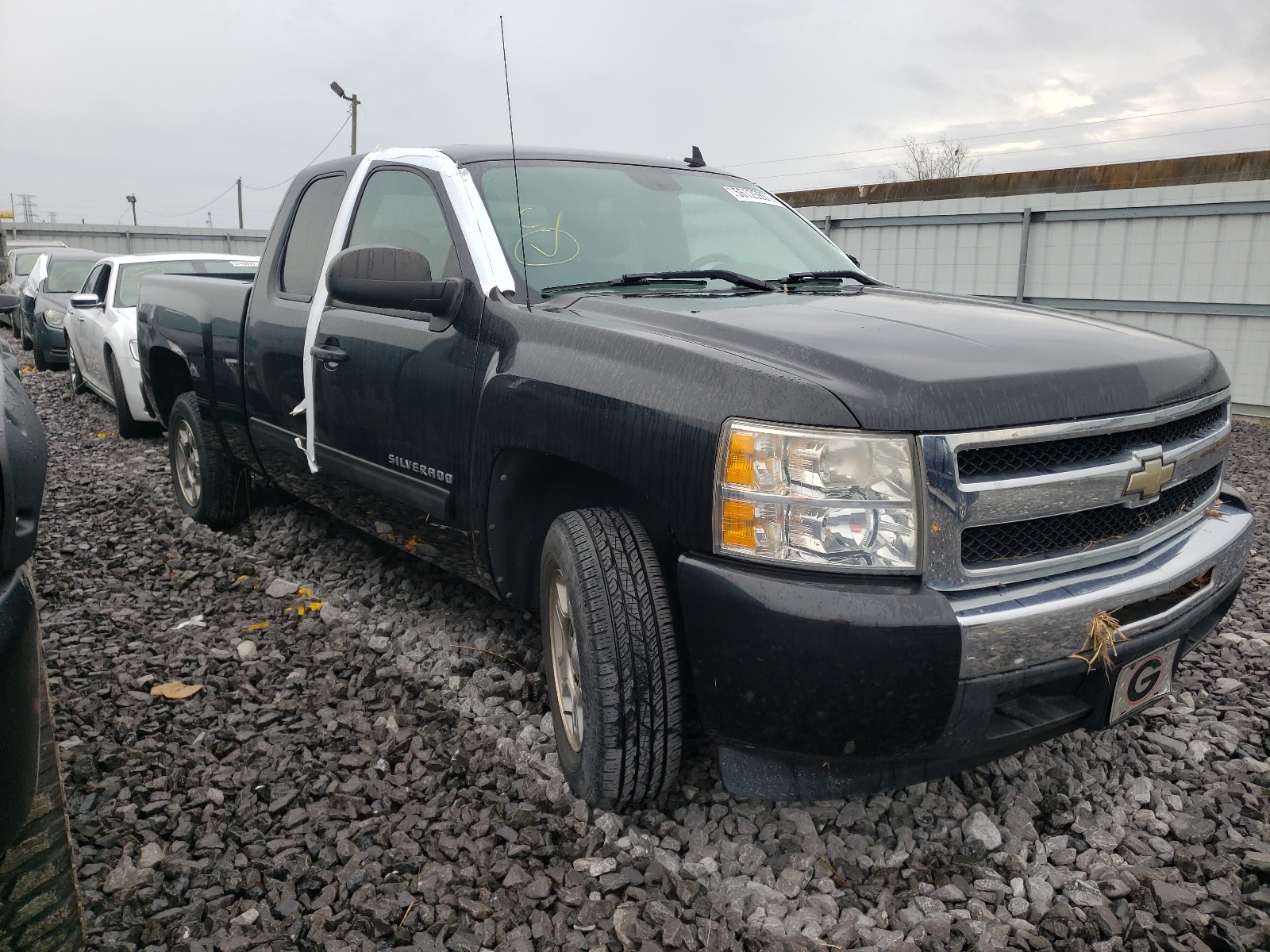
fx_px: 954
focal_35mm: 26
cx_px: 635
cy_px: 476
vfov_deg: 53.1
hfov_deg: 67.3
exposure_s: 1/238
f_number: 1.5
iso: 50
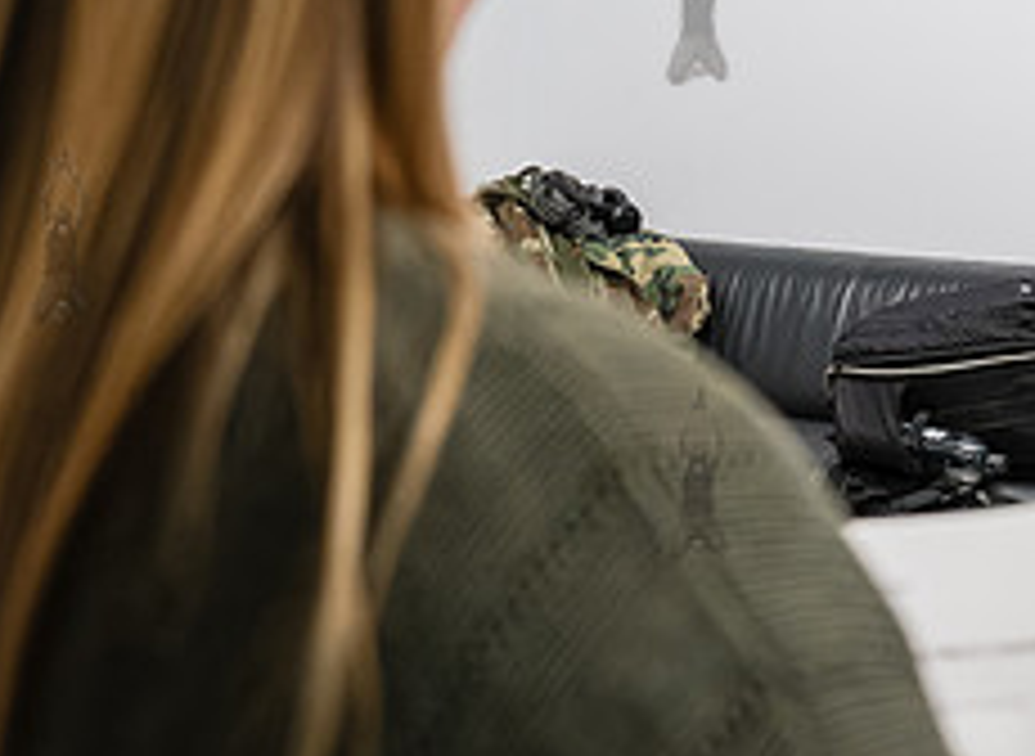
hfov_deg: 19.0
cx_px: 868
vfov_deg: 13.8
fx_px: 3051
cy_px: -66
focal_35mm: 103
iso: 4000
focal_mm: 35
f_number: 4
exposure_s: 1/250
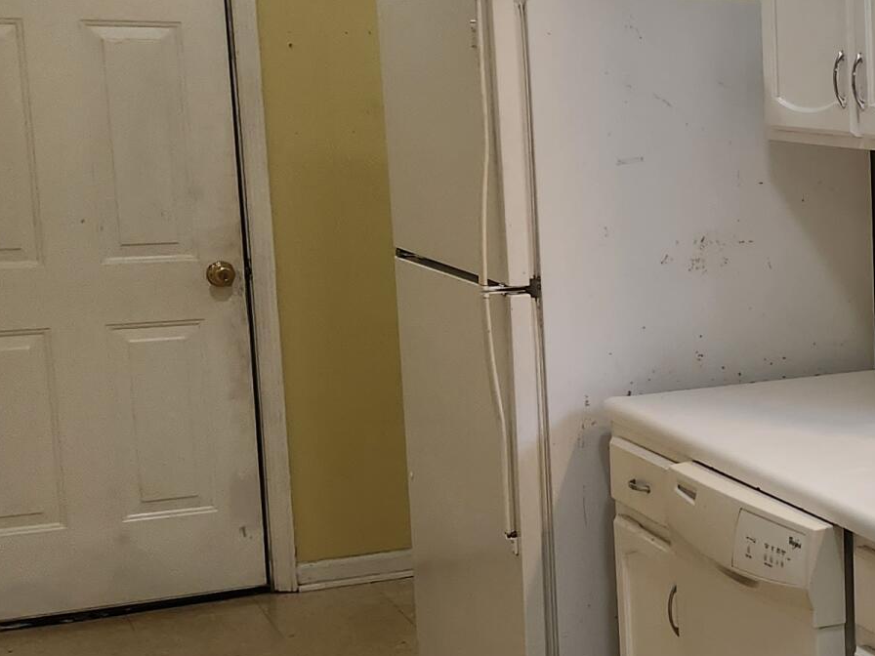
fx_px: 1946
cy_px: 393
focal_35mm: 77
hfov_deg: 21.3
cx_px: 1313
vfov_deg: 19.1
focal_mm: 5.4
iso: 100
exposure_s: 1/120
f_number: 1.8
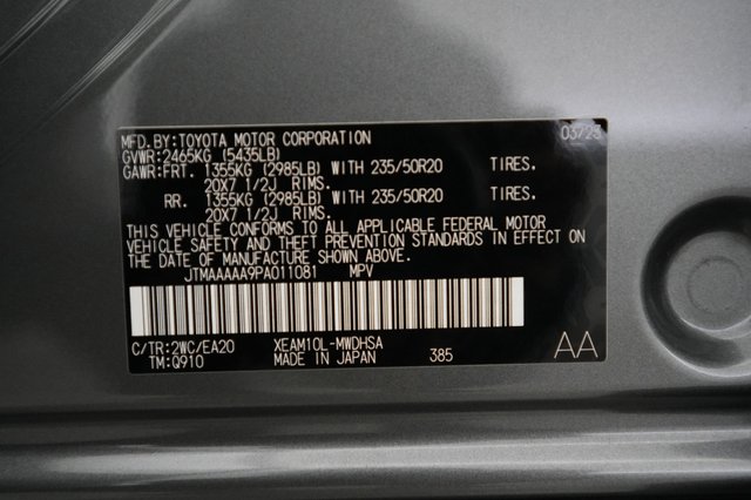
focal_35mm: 28
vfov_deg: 46.4
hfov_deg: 65.5
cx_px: 376
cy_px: 250
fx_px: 584
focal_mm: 28
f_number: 2.8
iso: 5000
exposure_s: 1/160
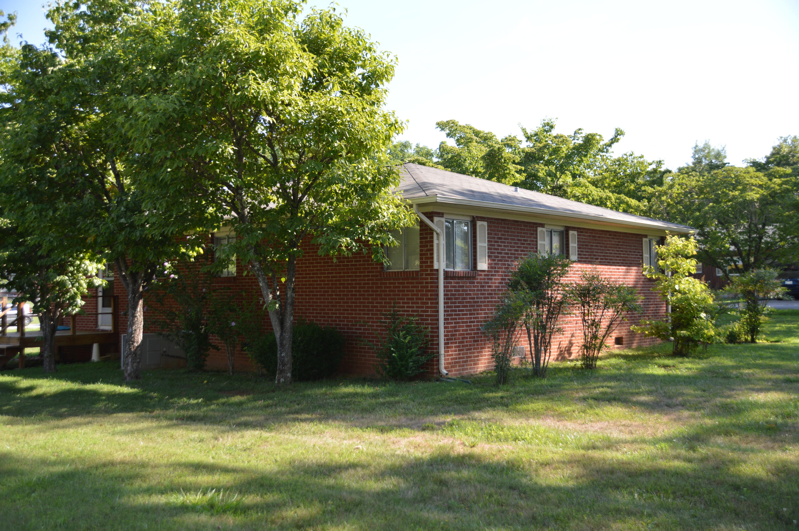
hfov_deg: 57.3
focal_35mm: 33
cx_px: 400
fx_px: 732
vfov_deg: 39.9
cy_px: 266
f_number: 5
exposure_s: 1/200
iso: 100
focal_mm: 22
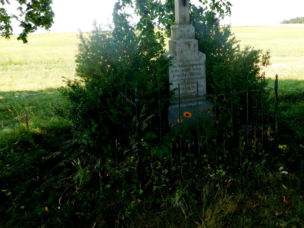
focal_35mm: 33
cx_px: 181
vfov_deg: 42.1
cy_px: 68
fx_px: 290
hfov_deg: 55.0
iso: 125
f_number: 3
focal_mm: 4
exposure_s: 1/320
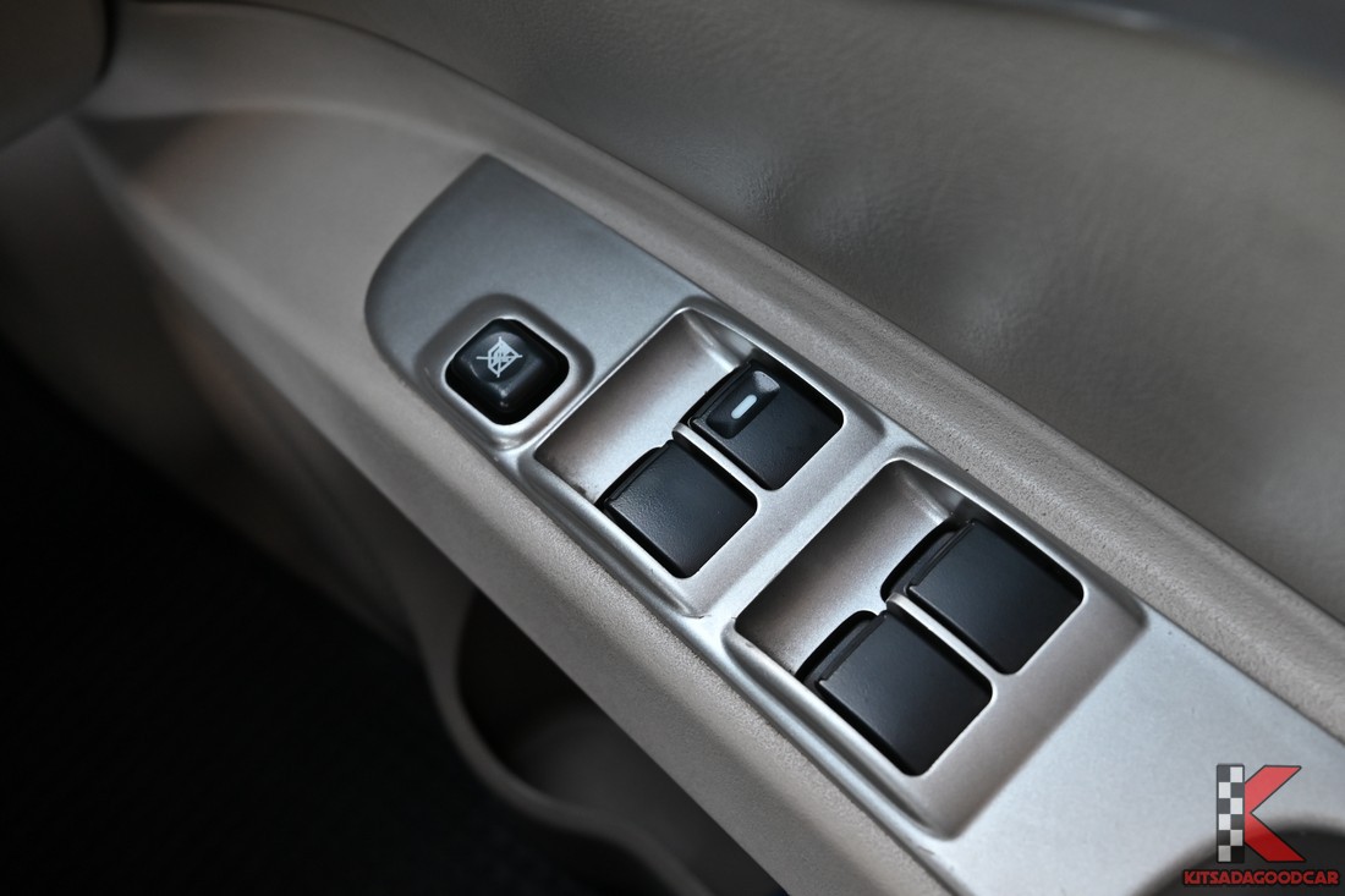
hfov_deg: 47.4
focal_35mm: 41
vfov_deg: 32.6
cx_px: 672
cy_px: 448
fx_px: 1531
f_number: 5.6
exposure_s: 1/30
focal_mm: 27.5
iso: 560
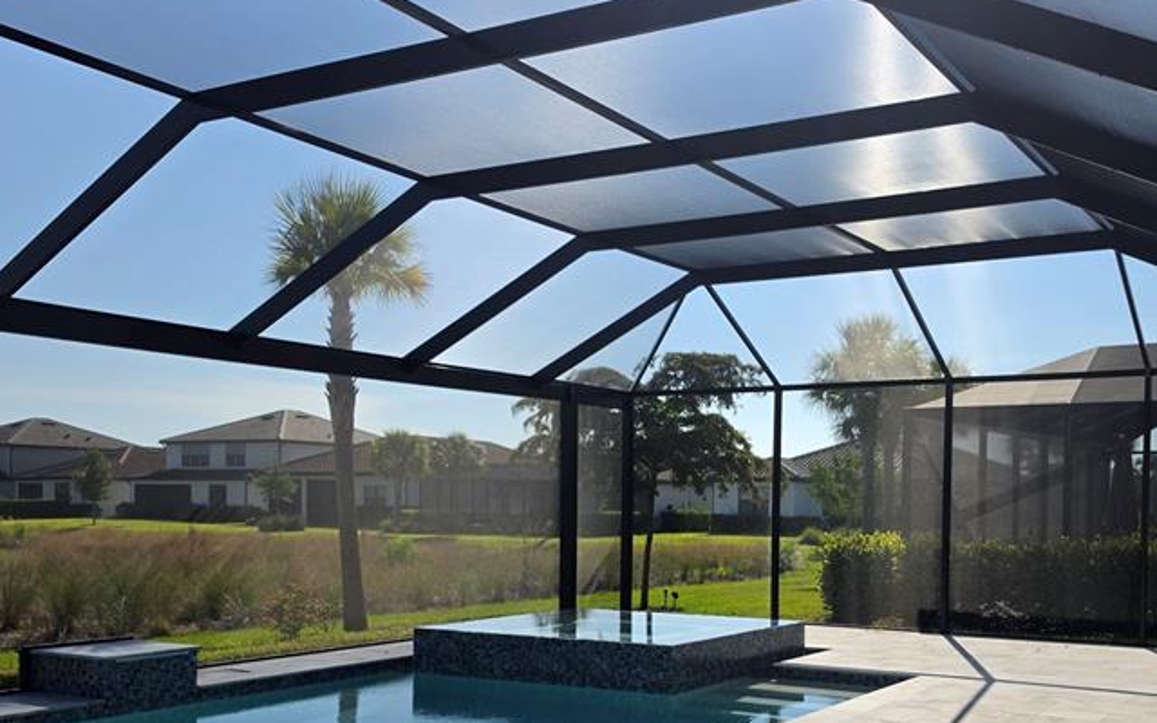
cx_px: 680
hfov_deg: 50.1
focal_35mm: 39
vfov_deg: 32.1
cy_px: 555
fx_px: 1230
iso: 64
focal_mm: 6.5
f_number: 1.4
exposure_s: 1/7058
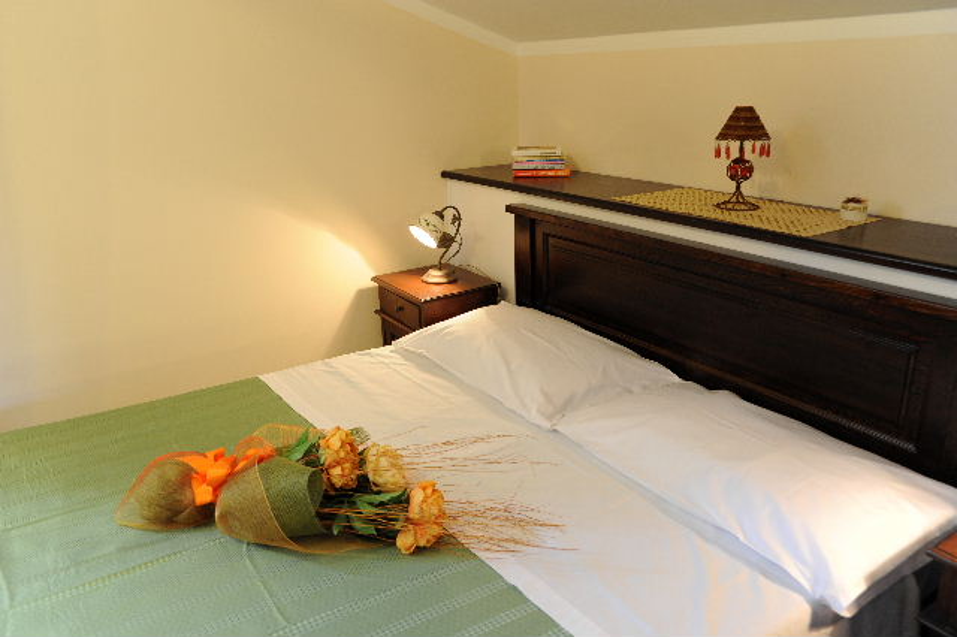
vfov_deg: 44.9
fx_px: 770
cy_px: 318
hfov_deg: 63.7
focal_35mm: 29
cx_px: 478
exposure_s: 1/50
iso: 1600
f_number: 4.5
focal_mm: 29
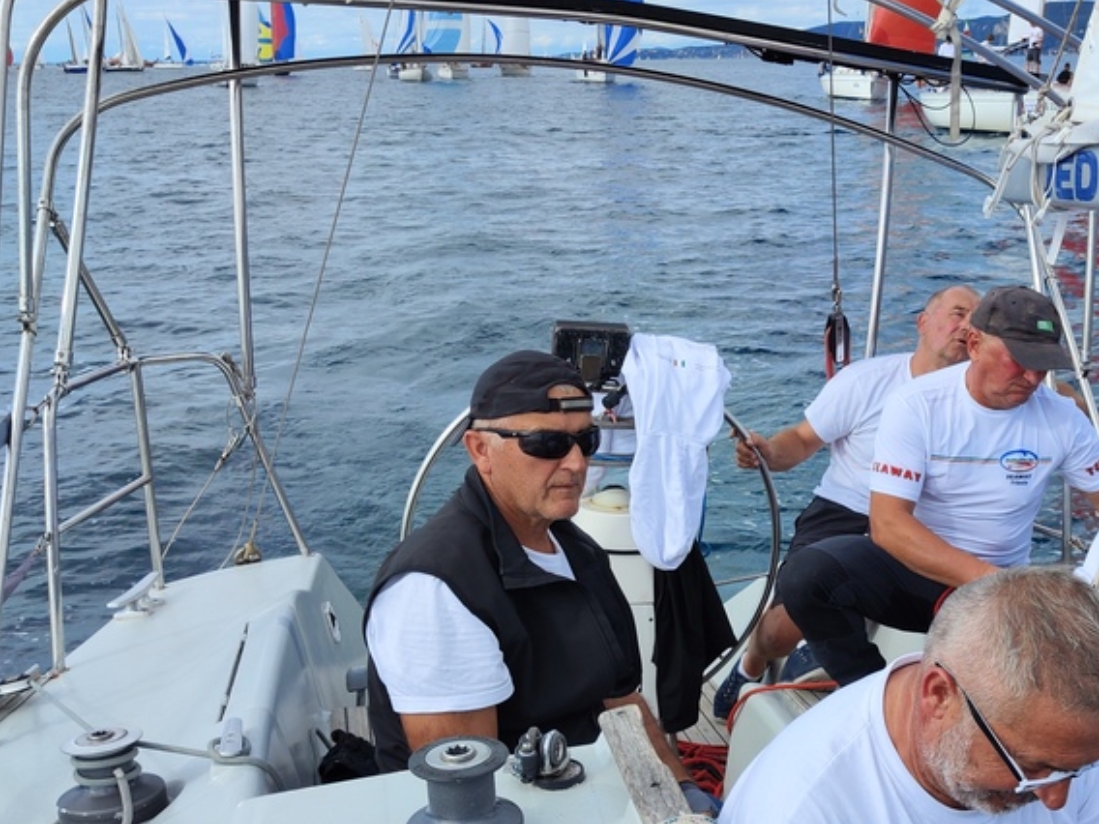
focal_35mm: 45
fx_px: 1429
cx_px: 792
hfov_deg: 41.1
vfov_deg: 31.9
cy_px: 560
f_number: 1.88
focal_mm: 5.59
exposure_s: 1/2182
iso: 50
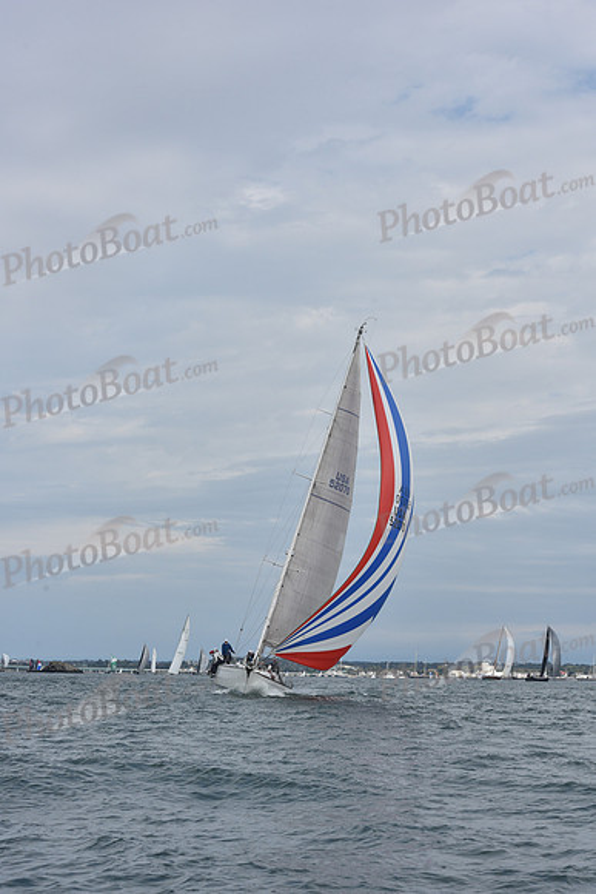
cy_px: 447
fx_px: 1861
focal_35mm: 75
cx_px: 298
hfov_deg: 18.2
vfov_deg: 27.0
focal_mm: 75
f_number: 11
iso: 320
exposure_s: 1/1000
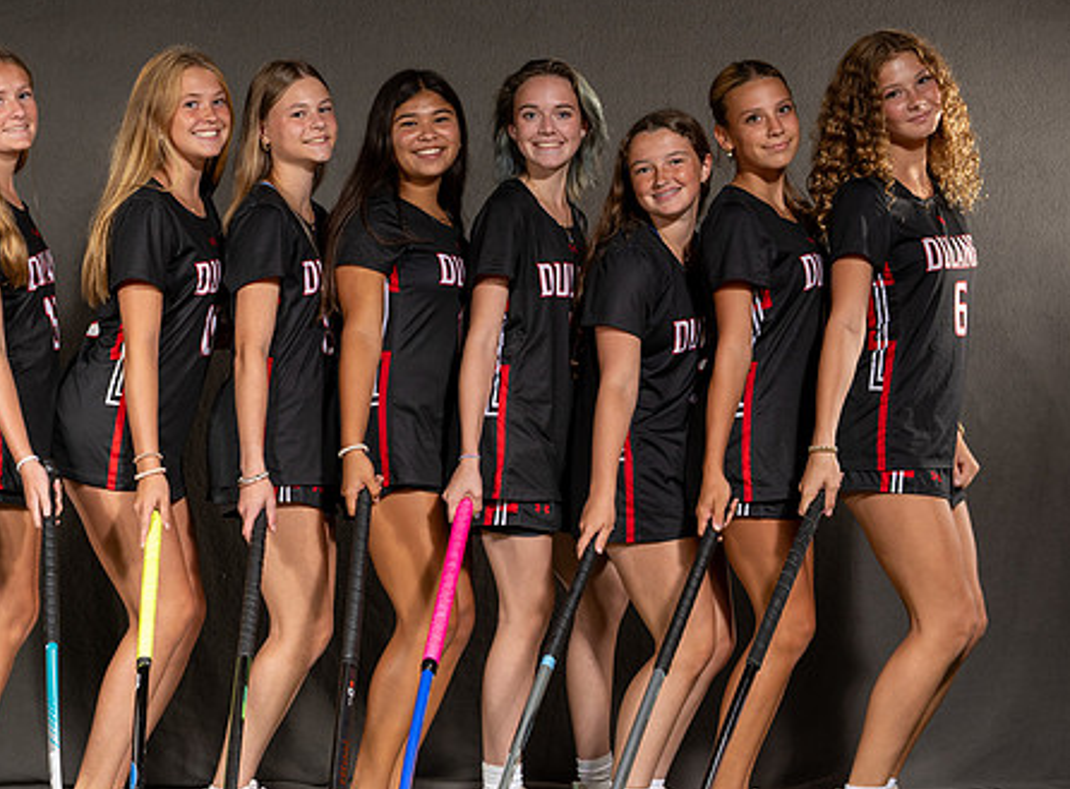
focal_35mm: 96
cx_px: 373
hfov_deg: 20.5
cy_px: 376
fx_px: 2950
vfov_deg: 15.2
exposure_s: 1/125
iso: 160
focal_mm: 55
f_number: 6.3
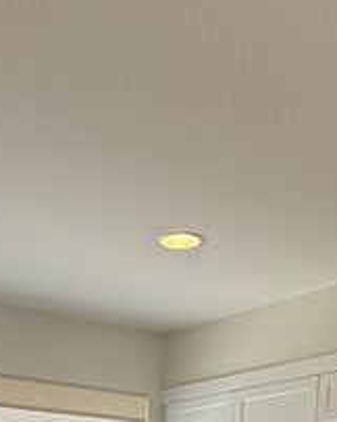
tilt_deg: -11.1
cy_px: 723
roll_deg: -2.0
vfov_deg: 20.7
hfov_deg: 22.0
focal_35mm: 69
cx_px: 102
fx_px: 862
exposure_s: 1/183
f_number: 2.2
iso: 64
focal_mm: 2.22
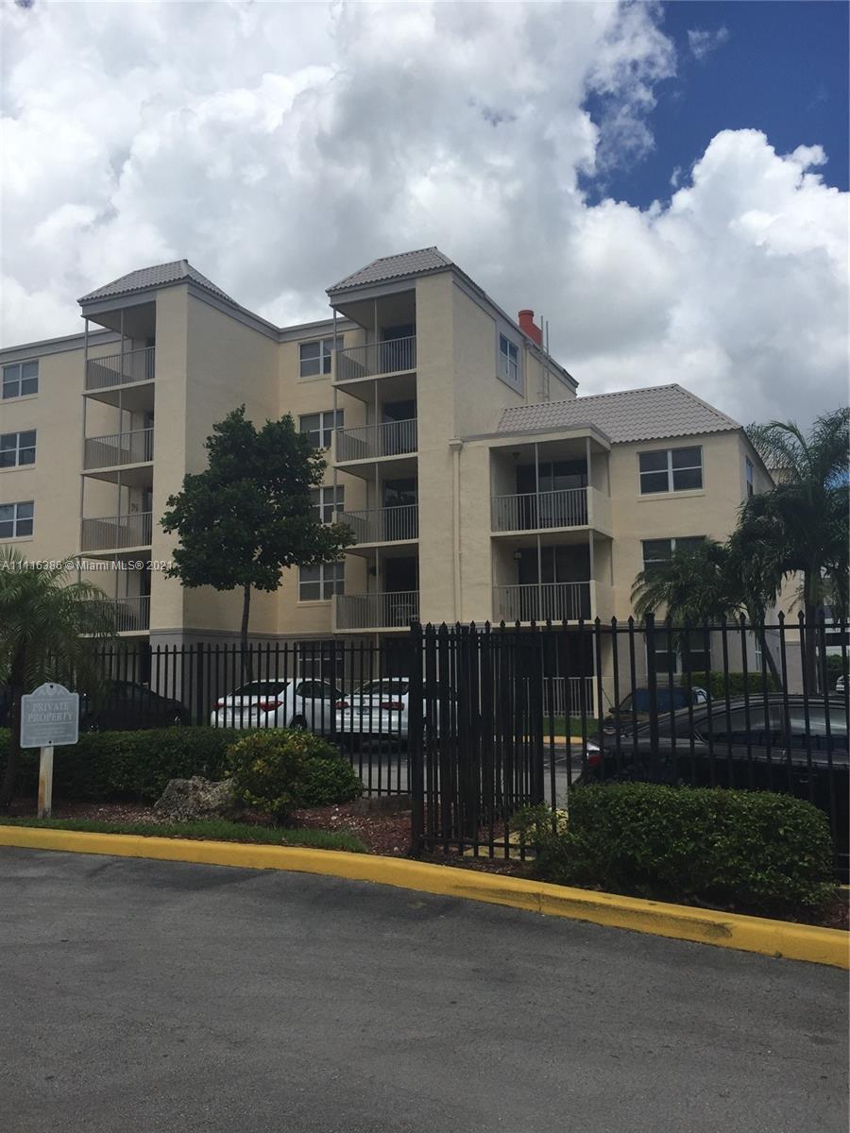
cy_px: 566
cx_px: 425
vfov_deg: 61.7
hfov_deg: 48.2
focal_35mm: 29
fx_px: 949
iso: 32
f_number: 2.2
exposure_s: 1/3968
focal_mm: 4.15
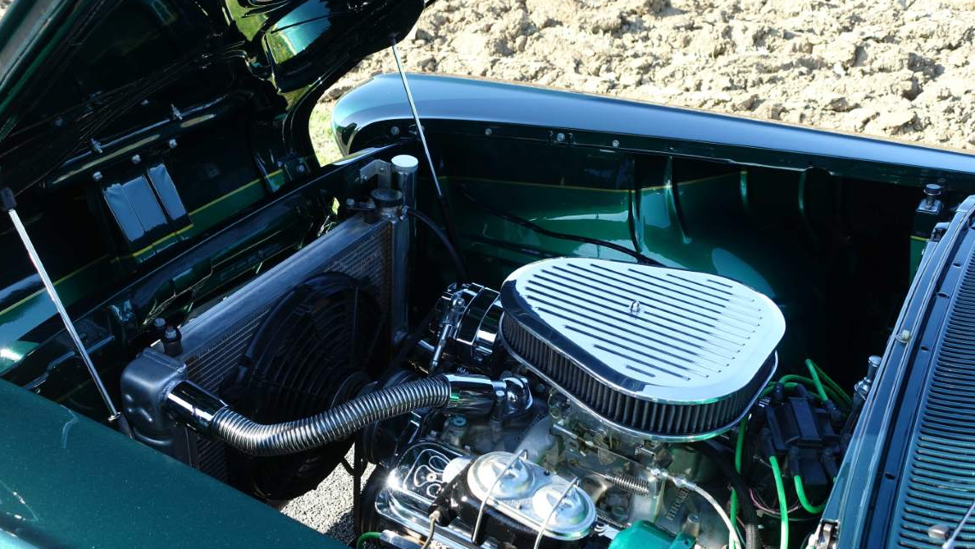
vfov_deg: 31.9
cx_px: 484
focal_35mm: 37
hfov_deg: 54.0
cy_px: 326
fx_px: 957
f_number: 4
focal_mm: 12.99
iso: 125
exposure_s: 1/125
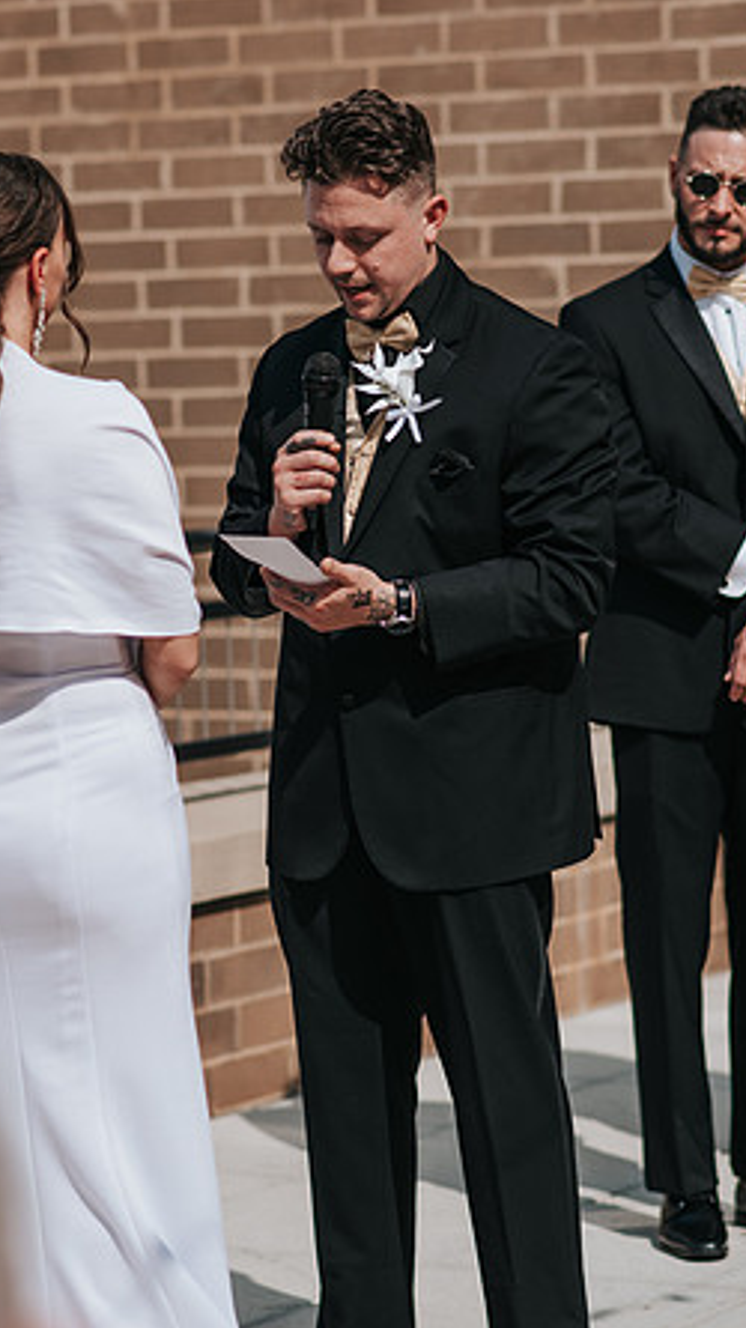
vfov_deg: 15.9
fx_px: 4752
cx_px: 352
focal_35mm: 135
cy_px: 665
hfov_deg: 9.0
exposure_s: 1/3200
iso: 100
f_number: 2.8
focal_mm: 85
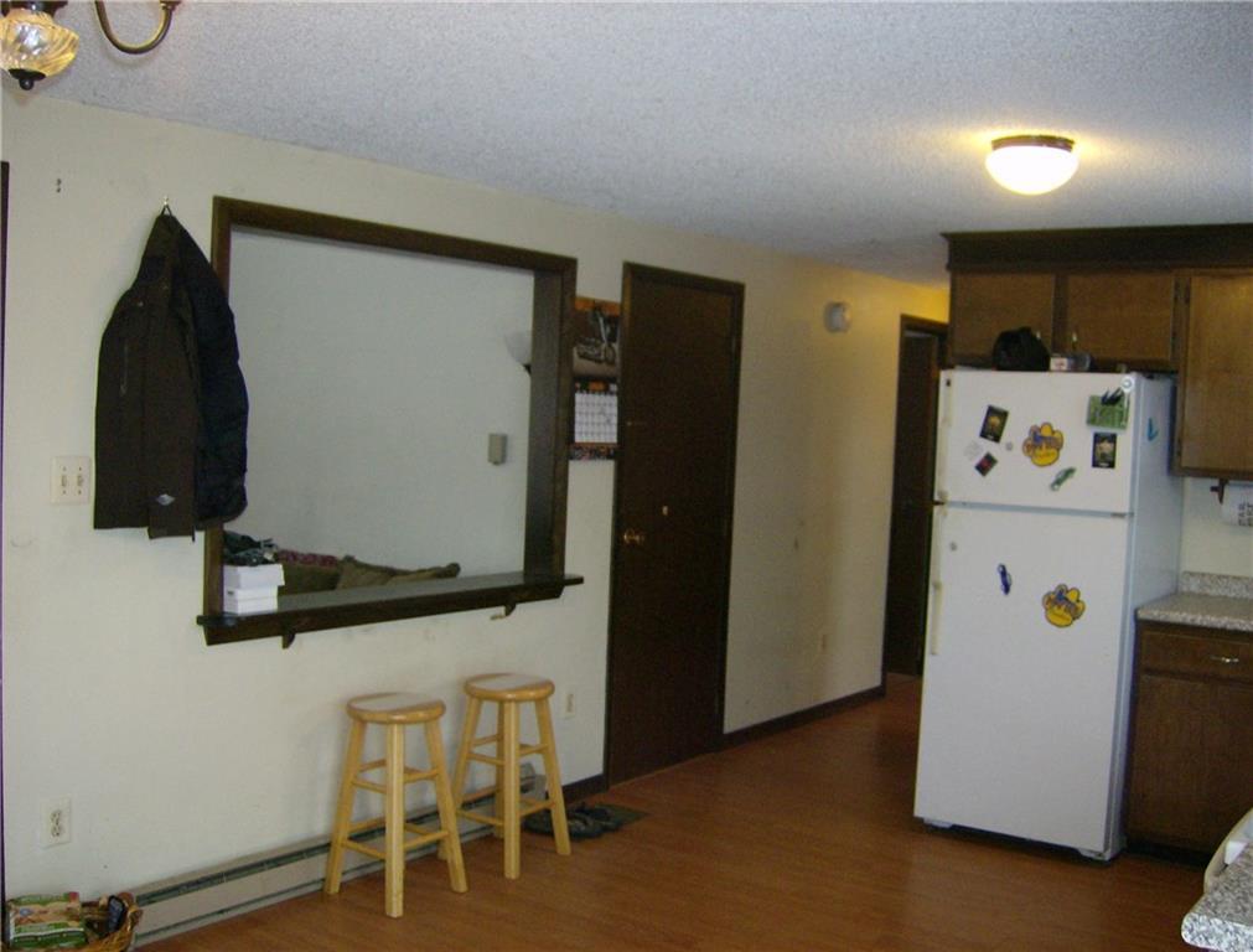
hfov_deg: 51.1
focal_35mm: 36
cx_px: 626
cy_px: 476
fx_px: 1309
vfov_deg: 40.0
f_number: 2.8
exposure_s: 1/60
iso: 200
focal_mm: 6
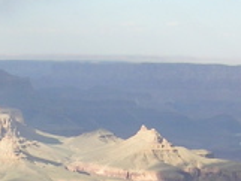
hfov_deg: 13.1
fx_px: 1052
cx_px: 103
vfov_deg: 9.8
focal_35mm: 151
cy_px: 181
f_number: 5.6
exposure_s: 1/136
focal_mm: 5.8
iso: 50
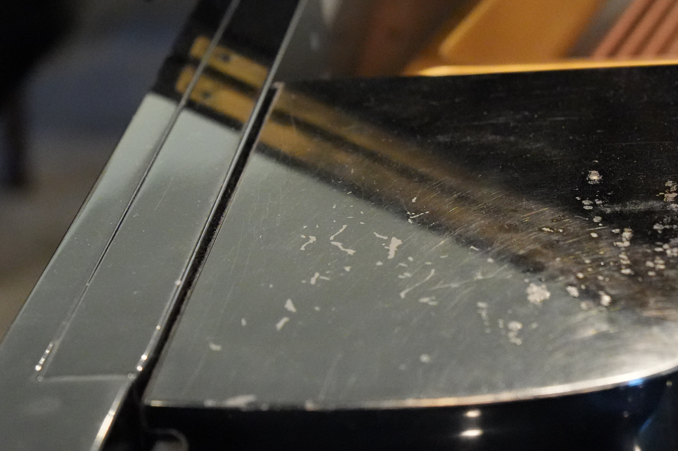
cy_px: 150
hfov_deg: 17.4
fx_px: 2203
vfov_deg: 11.7
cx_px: 480
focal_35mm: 117
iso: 6400
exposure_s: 1/160
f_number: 2.8
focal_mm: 44
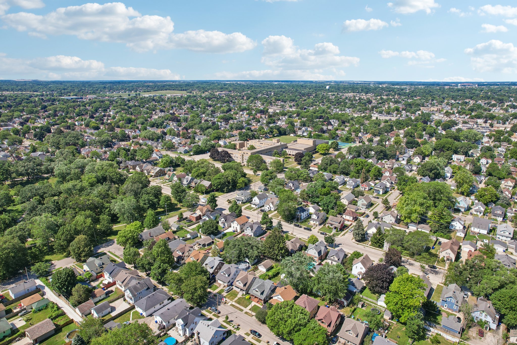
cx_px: 258
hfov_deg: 78.6
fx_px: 316
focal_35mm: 22
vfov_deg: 57.2
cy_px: 172
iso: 100
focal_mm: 8.4
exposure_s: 1/1600
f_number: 2.8
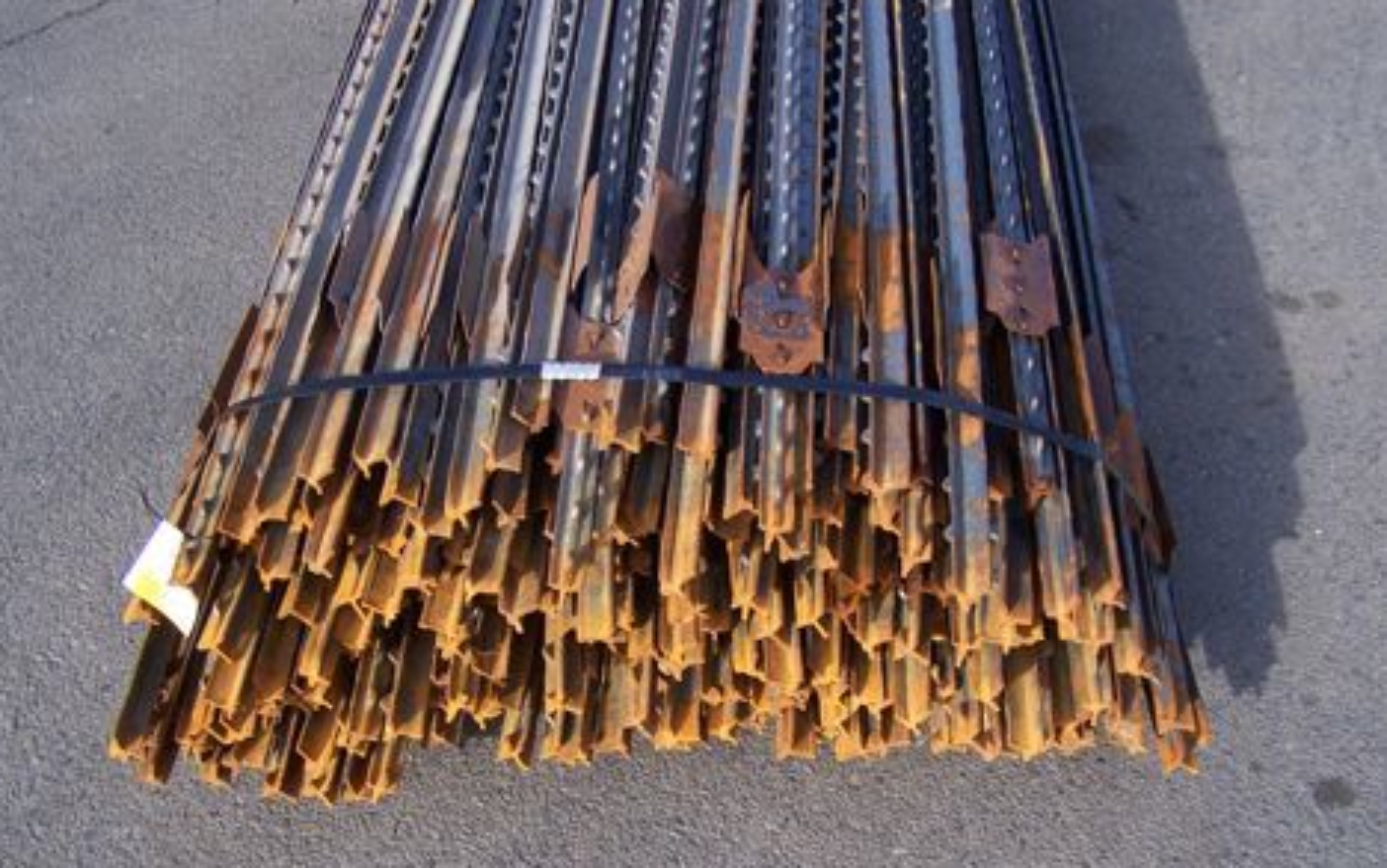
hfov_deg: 46.2
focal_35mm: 43
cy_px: 532
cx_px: 696
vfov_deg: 29.8
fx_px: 1626
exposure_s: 1/400
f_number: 2.8
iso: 80
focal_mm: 6.3
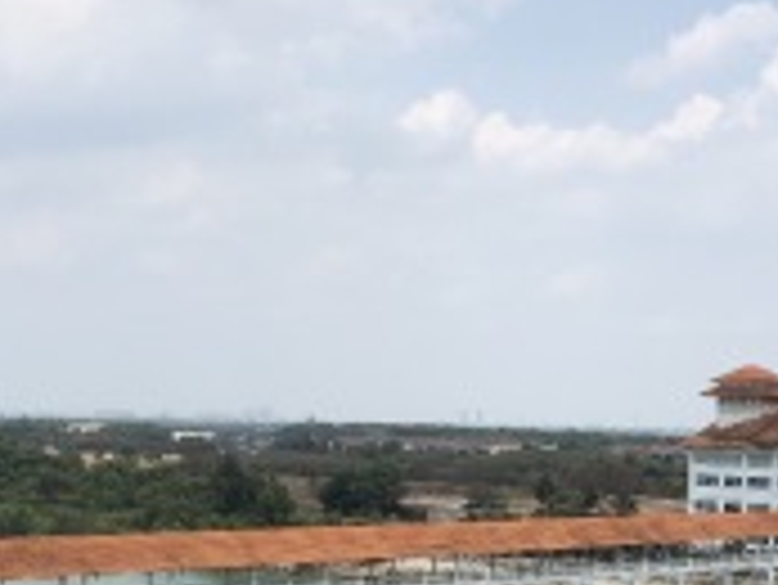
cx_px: 679
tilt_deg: -7.1
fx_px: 1822
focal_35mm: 81
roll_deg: -0.1
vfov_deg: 17.7
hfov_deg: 23.6
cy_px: 614
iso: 25
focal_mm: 4
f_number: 1.8
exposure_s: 1/3205
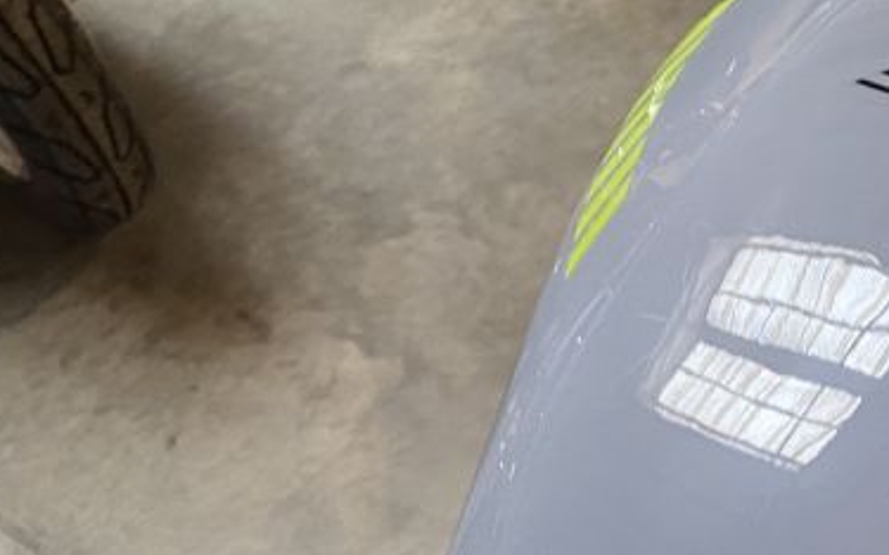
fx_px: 1889
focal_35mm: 78
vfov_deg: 16.6
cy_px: 407
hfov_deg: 23.9
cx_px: 1088
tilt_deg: -49.4
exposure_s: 1/50
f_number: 1.8
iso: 160
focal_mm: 4.25
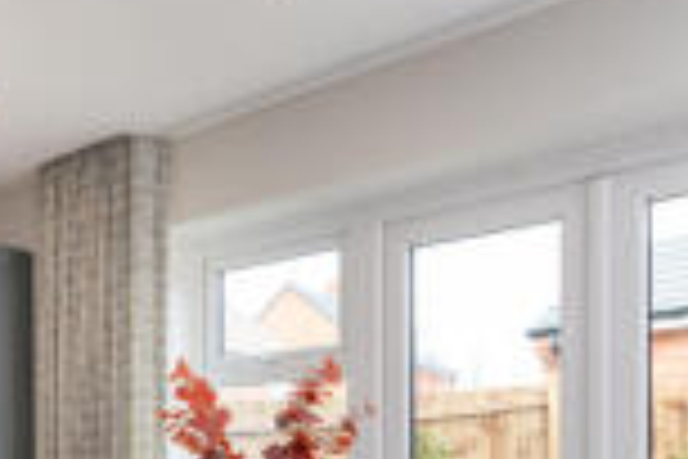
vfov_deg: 23.9
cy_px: 502
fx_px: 1013
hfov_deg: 36.3
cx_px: 144
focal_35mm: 53
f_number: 7.1
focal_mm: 17
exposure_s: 1/25
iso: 200
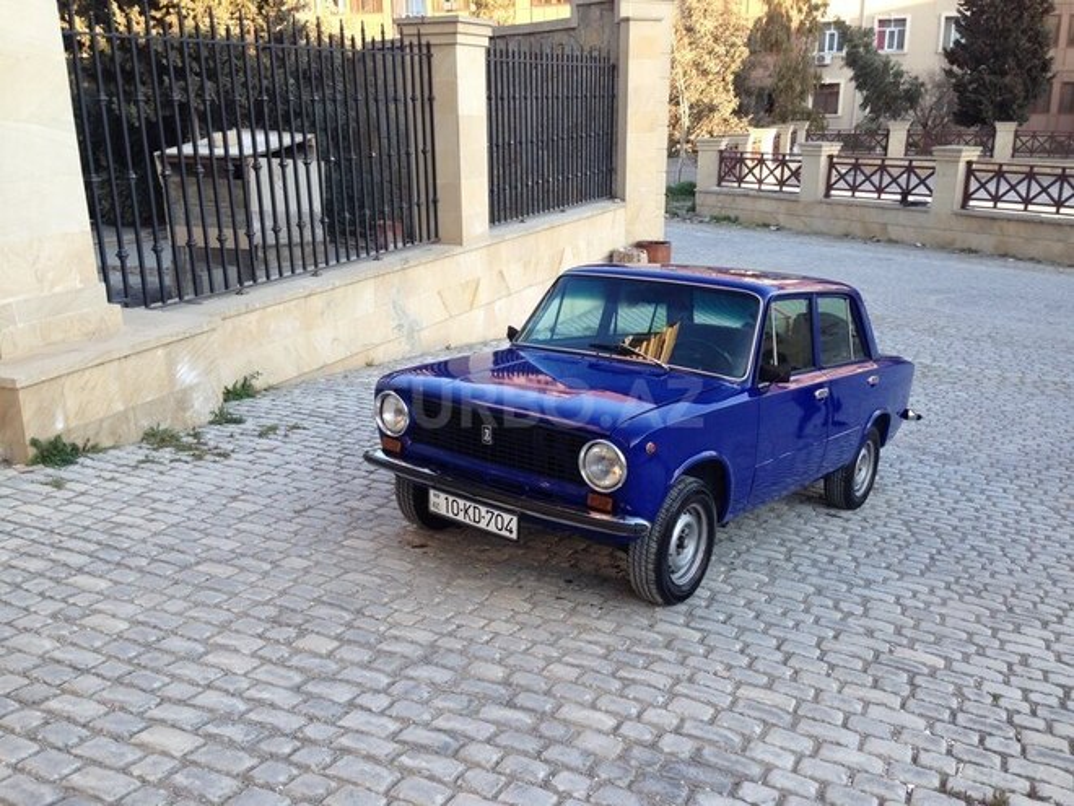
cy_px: 403
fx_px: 1024
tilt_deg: -16.2
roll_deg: +1.9
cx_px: 537
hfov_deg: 55.4
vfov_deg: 42.9
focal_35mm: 33
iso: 50
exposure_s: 1/154
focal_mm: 4.12
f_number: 2.4
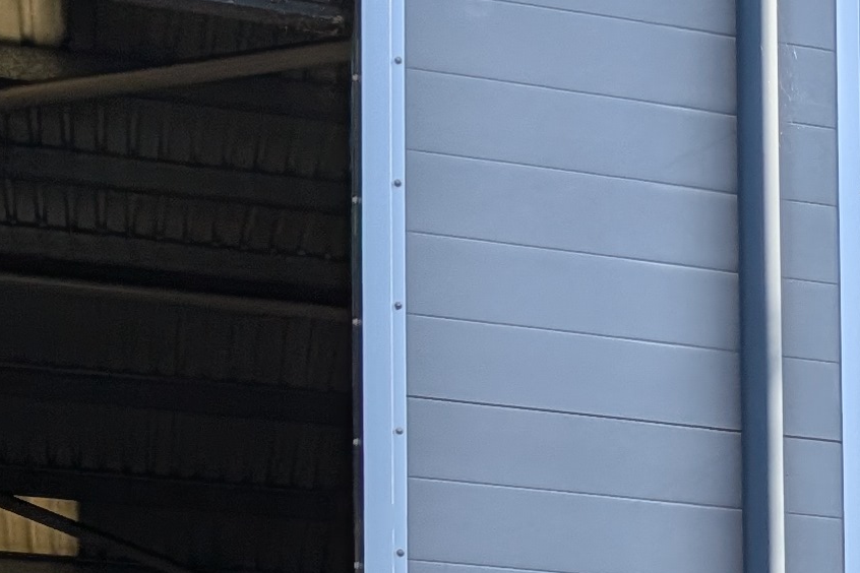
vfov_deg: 10.7
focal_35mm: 118
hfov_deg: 15.9
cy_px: 1134
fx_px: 2819
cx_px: 1295
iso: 29
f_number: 1.7
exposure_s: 1/6098
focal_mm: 4.53
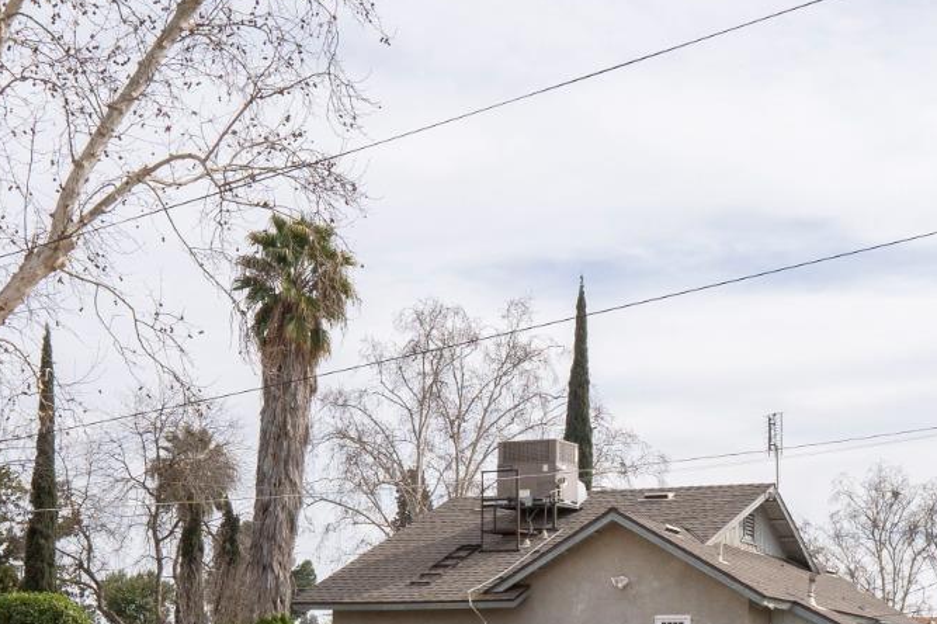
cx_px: 702
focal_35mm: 54
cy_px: 684
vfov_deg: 23.5
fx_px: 1405
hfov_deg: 36.0
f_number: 10
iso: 100
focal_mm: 16
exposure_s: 1/250
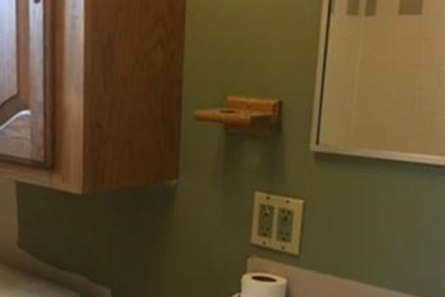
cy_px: 228
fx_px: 729
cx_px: 87
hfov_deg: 33.0
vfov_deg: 22.7
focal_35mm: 59
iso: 100
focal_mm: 4.15
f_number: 2.2
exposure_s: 1/30
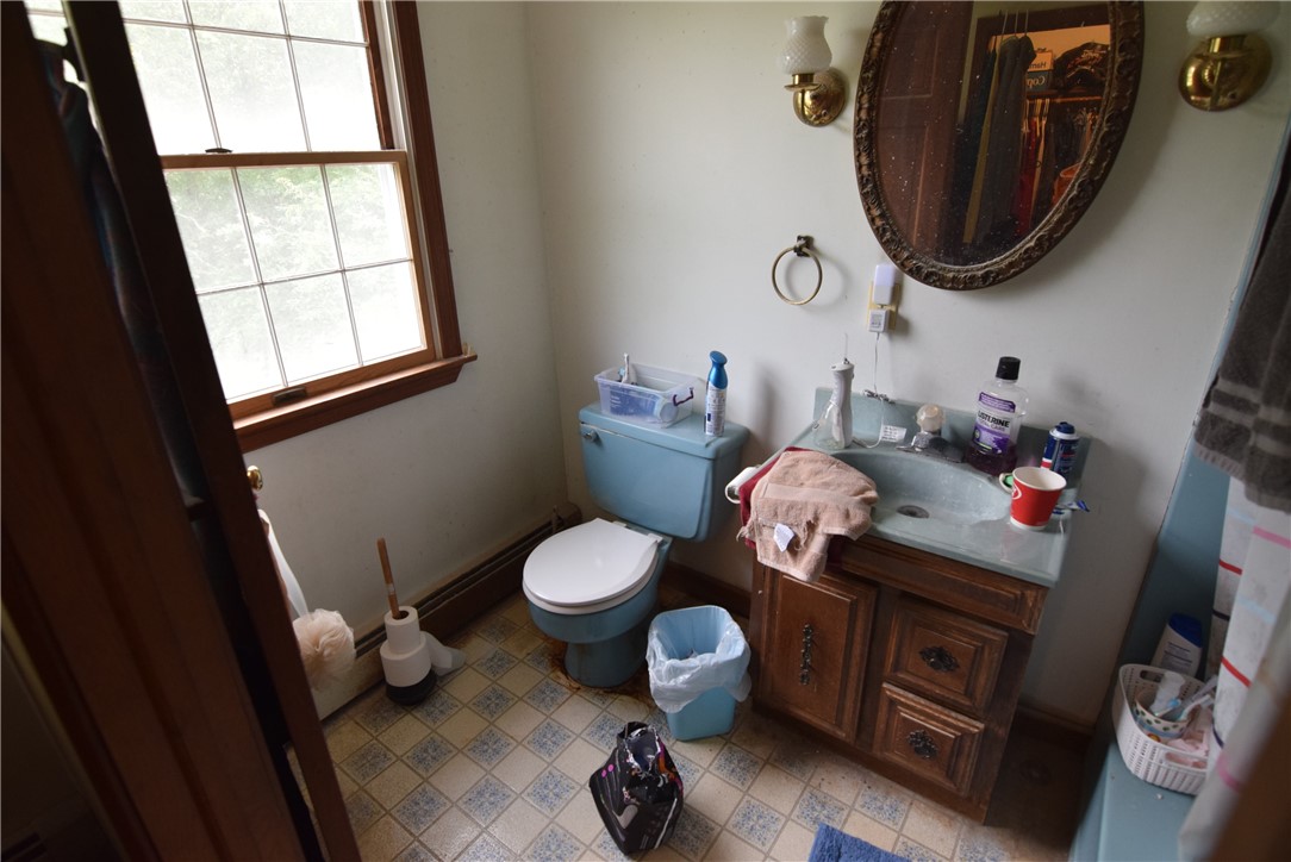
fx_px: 646
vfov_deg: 67.5
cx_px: 646
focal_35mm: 18
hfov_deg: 90.0
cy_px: 431
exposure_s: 1/100
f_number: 5
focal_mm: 12
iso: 800
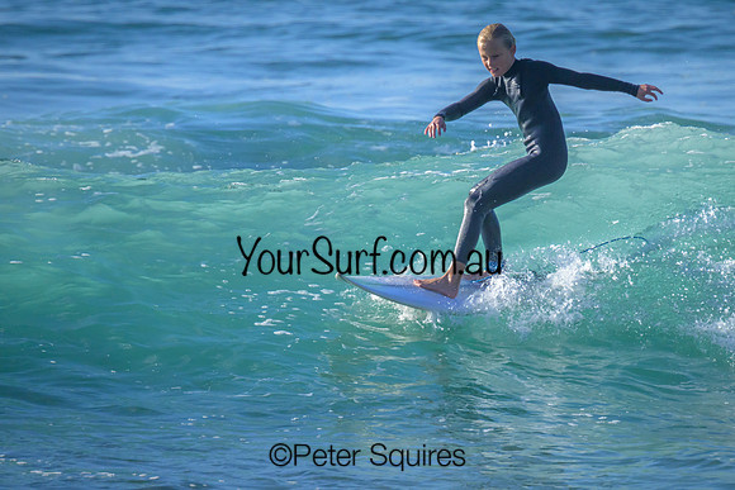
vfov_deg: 1.3
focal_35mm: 1094
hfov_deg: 1.9
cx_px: 411
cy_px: 250
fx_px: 22341
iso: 1600
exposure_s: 1/2500
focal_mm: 800
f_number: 11
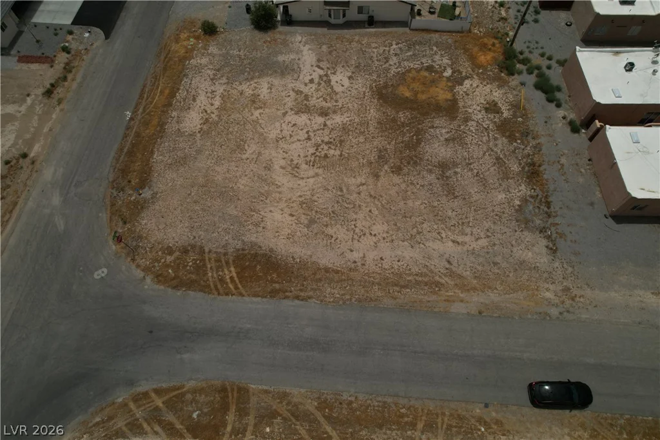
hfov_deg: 78.6
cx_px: 330
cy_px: 220
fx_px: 403
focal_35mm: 22
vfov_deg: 57.2
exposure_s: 1/500
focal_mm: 8.38
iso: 100
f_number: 2.8
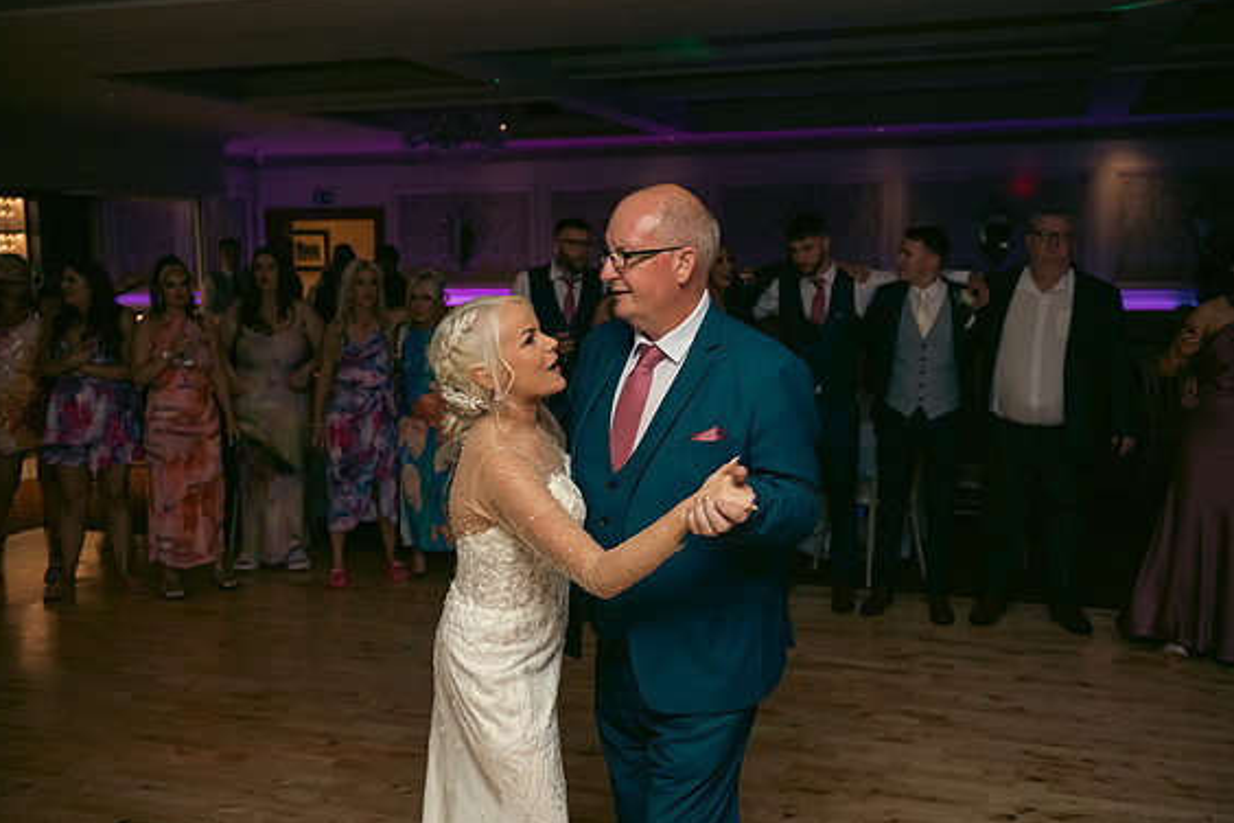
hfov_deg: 53.1
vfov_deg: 36.9
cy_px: 415
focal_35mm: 36
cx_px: 608
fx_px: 1234
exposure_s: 1/160
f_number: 3.5
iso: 800
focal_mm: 35
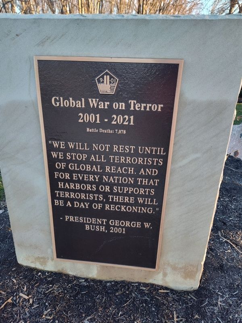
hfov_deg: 58.9
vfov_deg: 73.9
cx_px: 121
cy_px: 162
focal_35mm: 23
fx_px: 214
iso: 170
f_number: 1.8
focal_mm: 5.56
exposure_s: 1/120
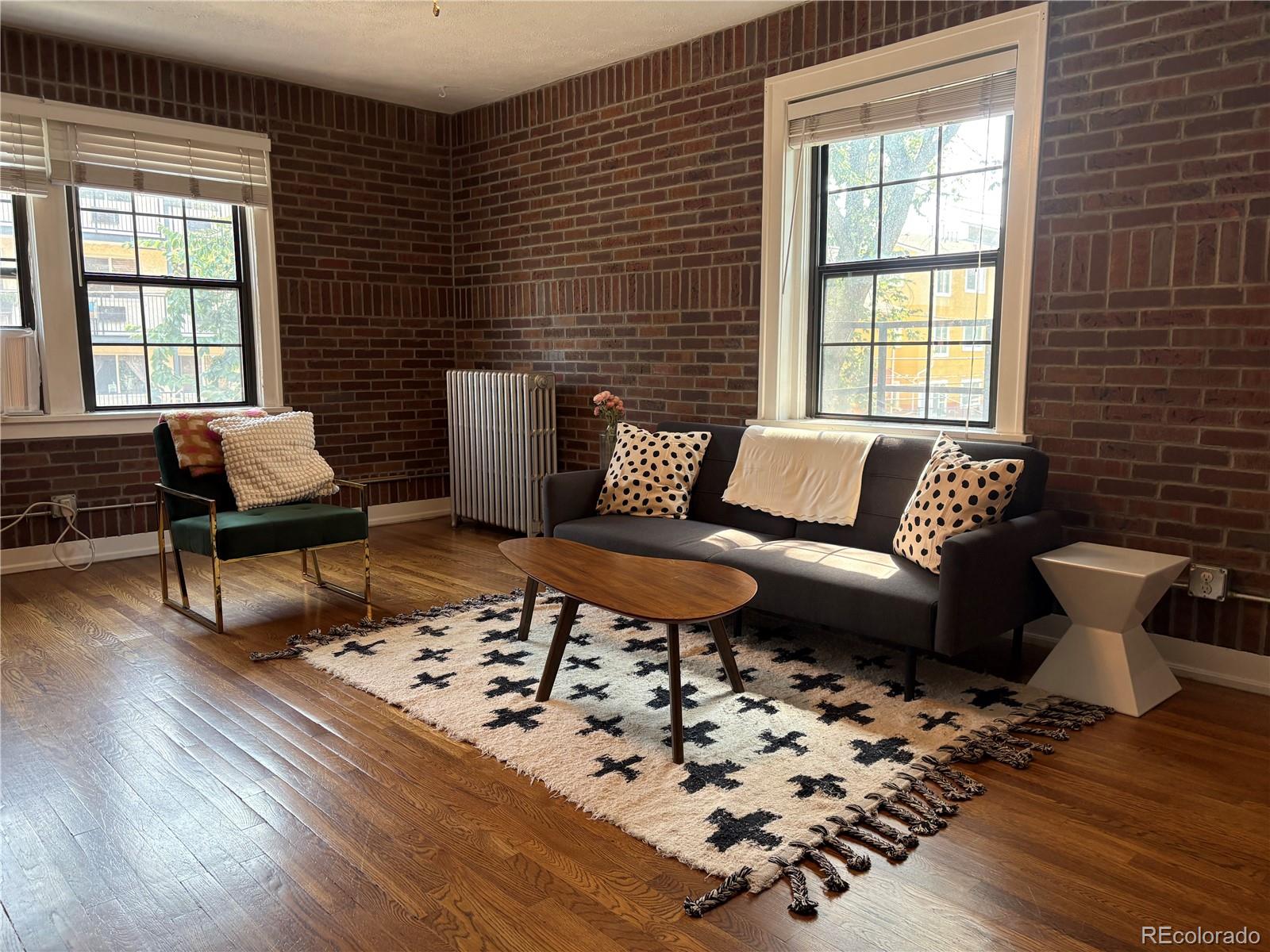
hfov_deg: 67.3
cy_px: 476
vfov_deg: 53.1
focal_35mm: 26
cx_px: 635
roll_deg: +0.5
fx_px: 954
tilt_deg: -6.5
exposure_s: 1/108
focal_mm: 5.96
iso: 125
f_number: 1.6
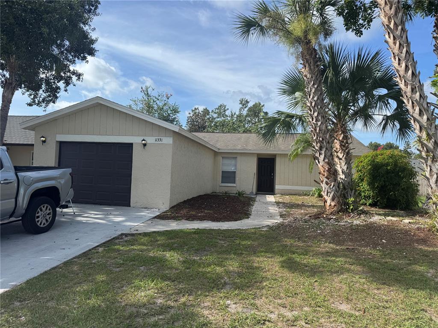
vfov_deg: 56.8
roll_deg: -1.3
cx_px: 219
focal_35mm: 24
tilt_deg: +3.0
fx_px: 304
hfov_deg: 71.6
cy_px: 164
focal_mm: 6.76
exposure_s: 1/3597
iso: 80
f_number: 1.78
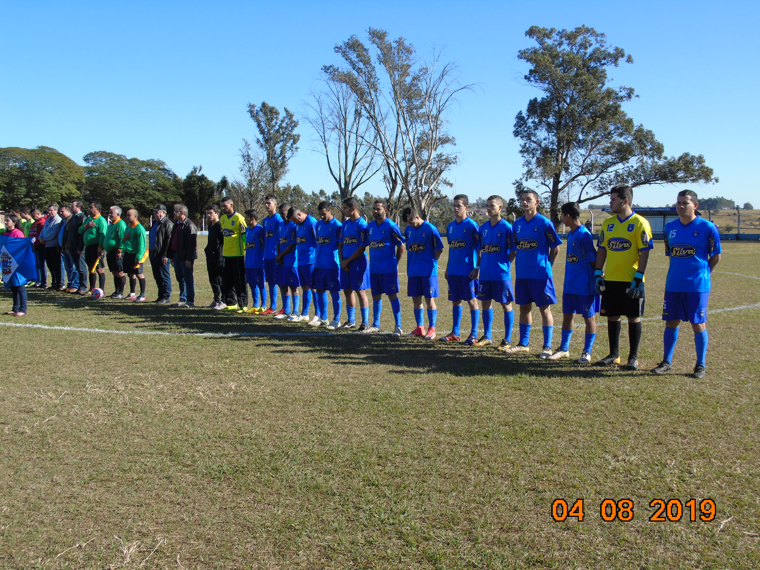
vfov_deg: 41.8
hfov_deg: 54.0
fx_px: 746
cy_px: 285
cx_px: 380
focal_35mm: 34
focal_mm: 6.1
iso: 80
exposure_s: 1/500
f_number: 3.8
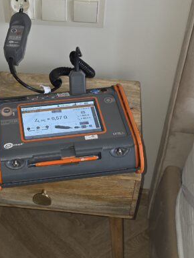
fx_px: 455
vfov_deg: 31.7
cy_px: 134
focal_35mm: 61
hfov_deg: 23.9
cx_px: 59
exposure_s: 1/50
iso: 80
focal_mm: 6.3
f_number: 1.7
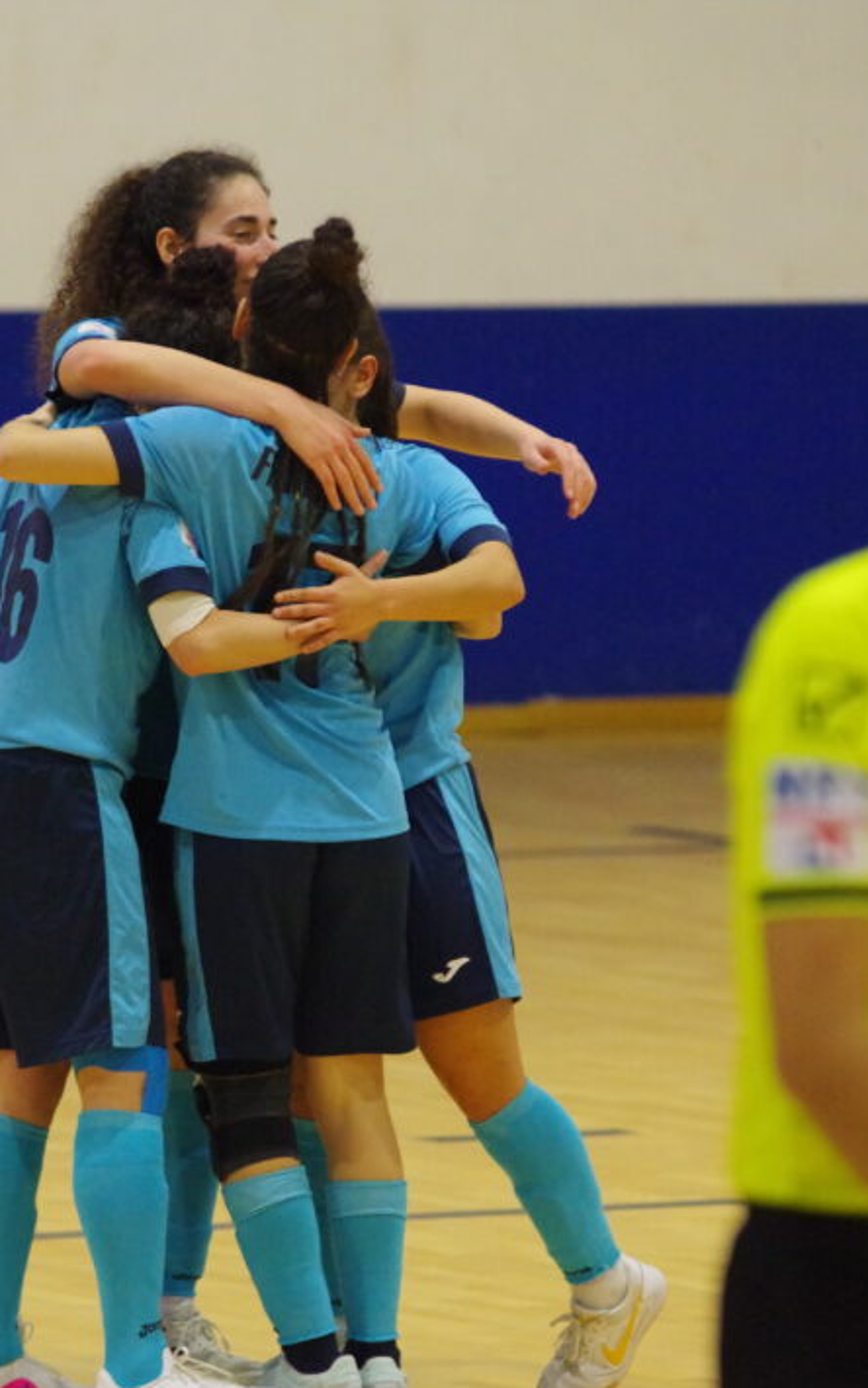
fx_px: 13923
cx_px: 184
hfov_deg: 3.6
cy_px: 694
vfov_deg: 5.7
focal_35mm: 368
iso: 6400
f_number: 2.8
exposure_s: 1/1000
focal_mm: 160
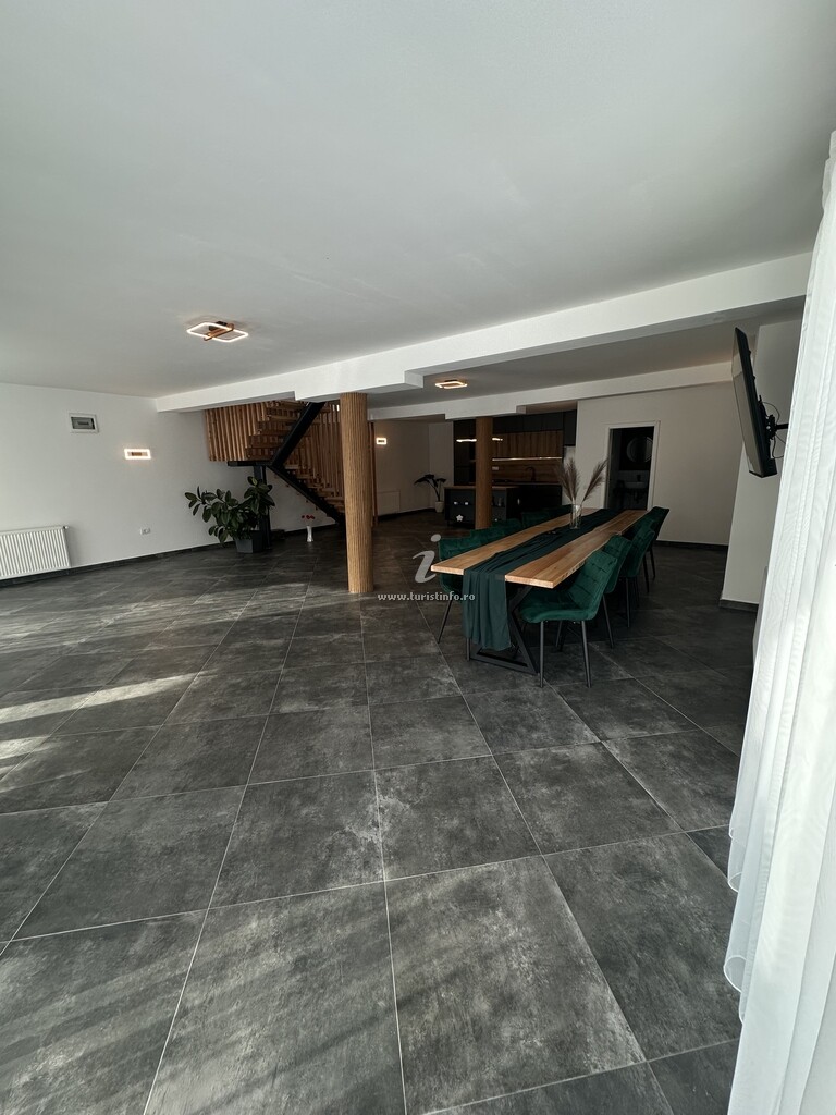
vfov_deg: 102.1
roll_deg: +0.2
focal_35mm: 14
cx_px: 418
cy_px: 558
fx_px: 451
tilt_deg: -11.9
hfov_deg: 85.7
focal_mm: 2.22
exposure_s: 1/99
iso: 100
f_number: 2.2
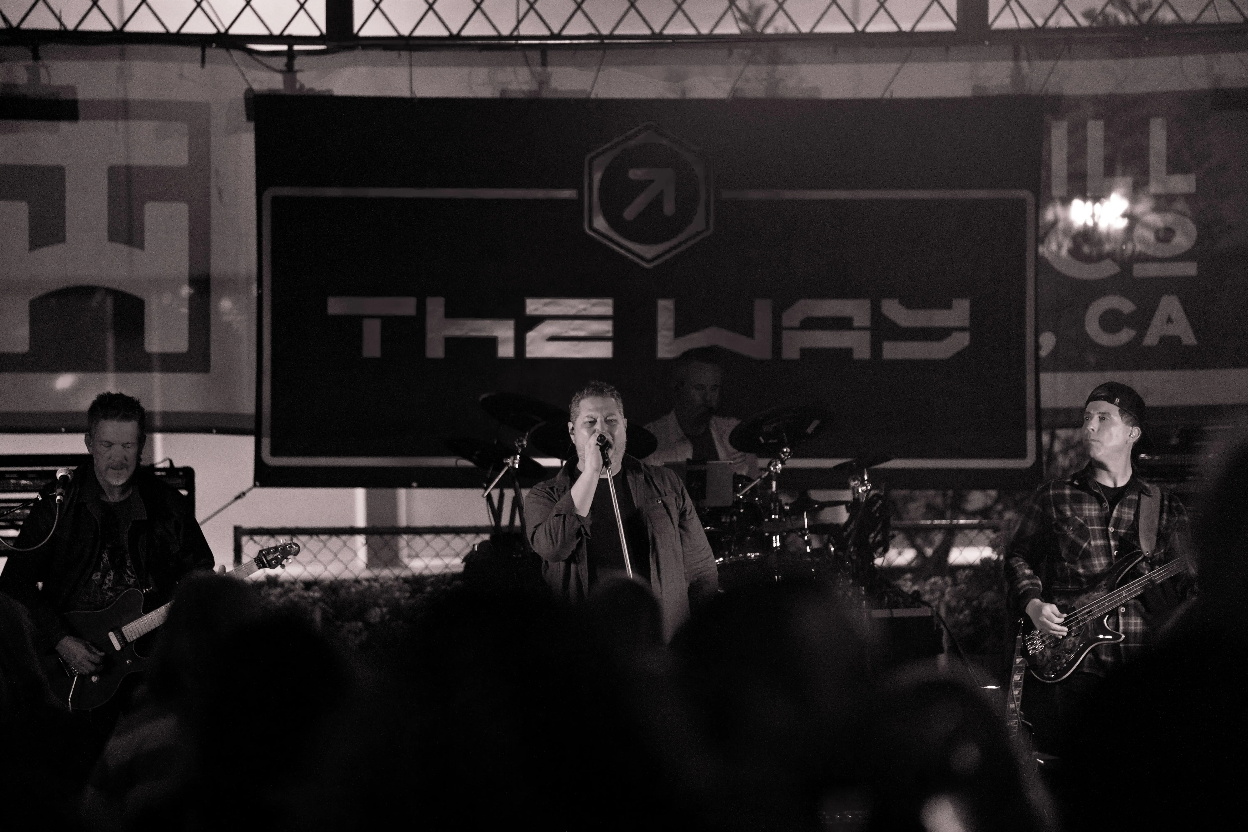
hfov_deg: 10.8
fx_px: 6621
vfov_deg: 7.2
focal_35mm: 191
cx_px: 624
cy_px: 416
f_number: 3.2
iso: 6400
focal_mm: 191
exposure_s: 1/500
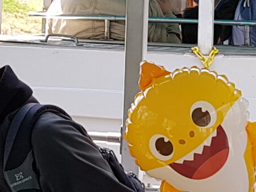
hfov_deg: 13.6
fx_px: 1072
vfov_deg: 10.0
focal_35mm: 145
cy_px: -57
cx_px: 118
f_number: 1.7
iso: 40
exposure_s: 1/412
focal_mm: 4.2
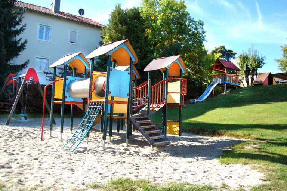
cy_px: 96
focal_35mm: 33
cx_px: 144
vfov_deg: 39.9
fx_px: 263
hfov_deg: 57.3
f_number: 3.8
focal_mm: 22
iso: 200
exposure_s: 1/800
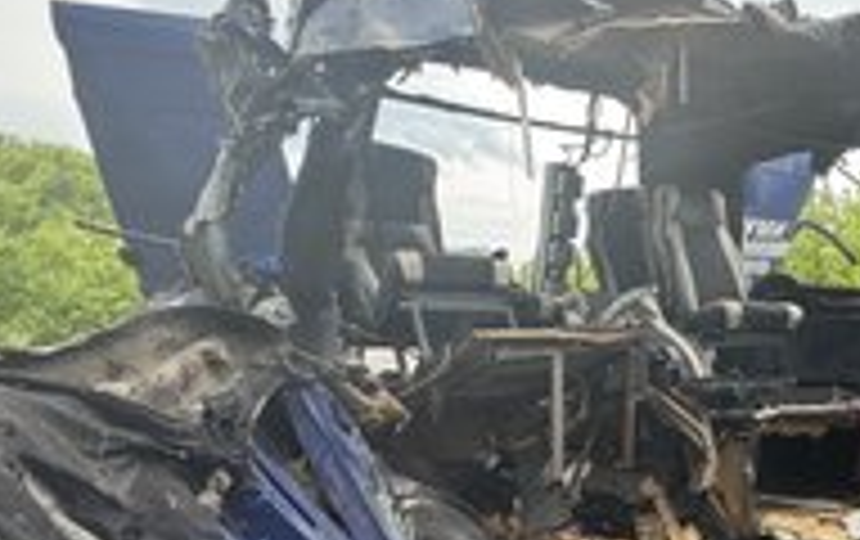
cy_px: 392
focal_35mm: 31
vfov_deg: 39.8
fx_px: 728
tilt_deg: -4.9
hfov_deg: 55.4
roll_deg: -1.3
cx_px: 725
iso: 40
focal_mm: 2.22
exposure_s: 1/101
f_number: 2.2
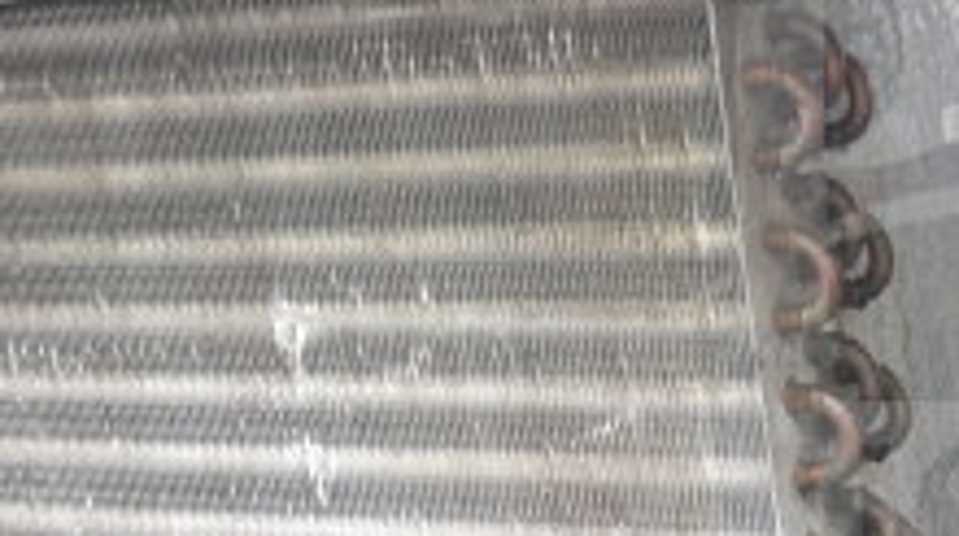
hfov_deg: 20.1
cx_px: 1107
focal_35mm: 100
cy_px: 264
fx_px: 2551
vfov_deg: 12.0
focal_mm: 23
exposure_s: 1/40
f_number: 3.8
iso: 320
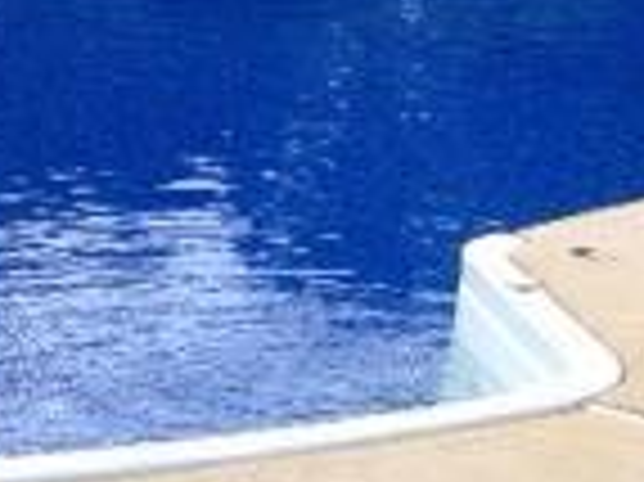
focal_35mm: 148
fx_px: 2751
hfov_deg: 13.4
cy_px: -122
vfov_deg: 9.8
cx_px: 293
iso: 50
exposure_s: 1/475
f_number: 2.4
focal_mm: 4.12
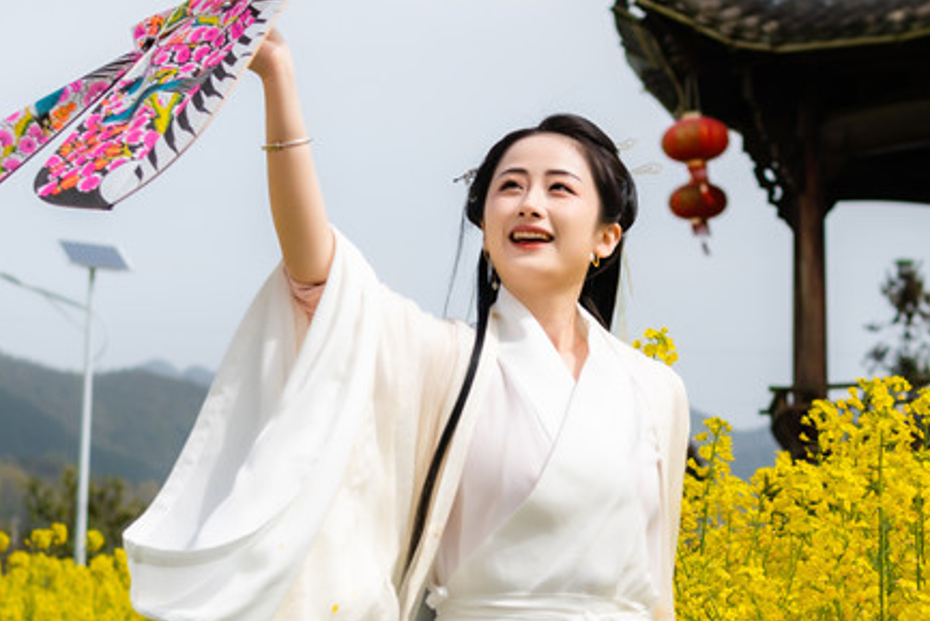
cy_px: 419
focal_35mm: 108
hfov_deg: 18.9
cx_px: 535
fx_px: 2791
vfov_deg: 12.7
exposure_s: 1/320
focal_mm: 35
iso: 125
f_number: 3.2
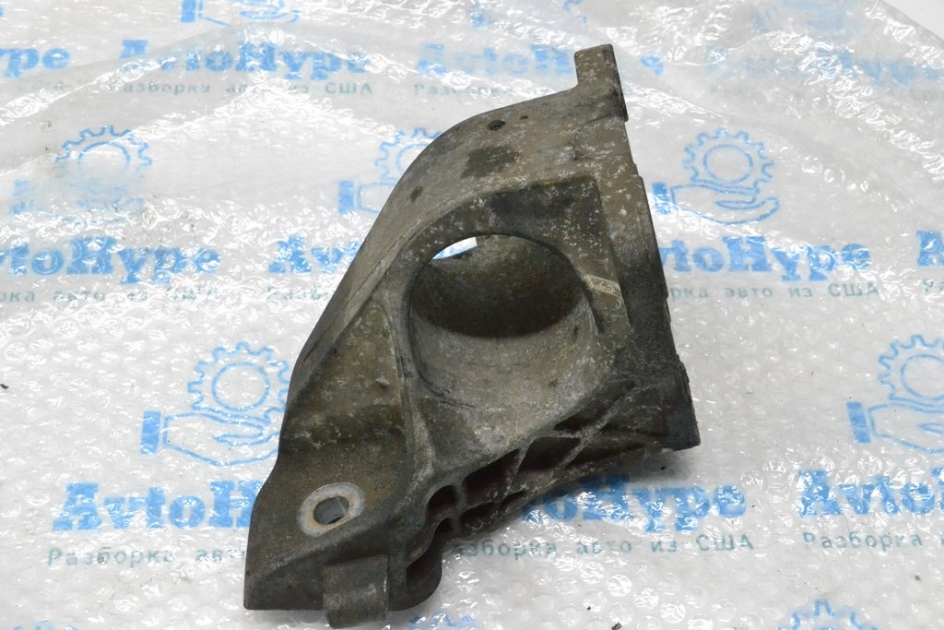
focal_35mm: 52
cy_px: 315
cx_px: 472
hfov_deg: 37.8
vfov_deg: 25.8
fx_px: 1377
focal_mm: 35
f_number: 11
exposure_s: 1/160
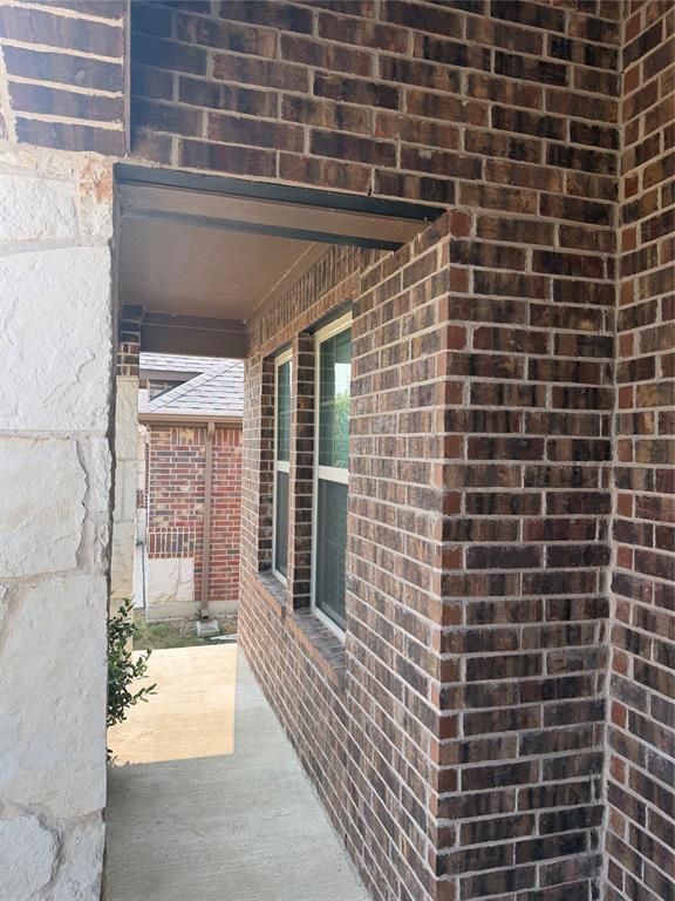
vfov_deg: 71.6
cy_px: 450
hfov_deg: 56.8
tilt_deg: +0.9
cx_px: 338
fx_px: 624
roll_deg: -1.7
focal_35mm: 24
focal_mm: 6.76
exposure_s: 1/955
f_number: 1.78
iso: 100
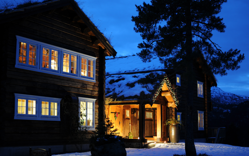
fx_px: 363
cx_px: 125
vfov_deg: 24.2
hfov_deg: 37.8
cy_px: 78
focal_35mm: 54
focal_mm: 35
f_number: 1.8
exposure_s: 1/4
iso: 250
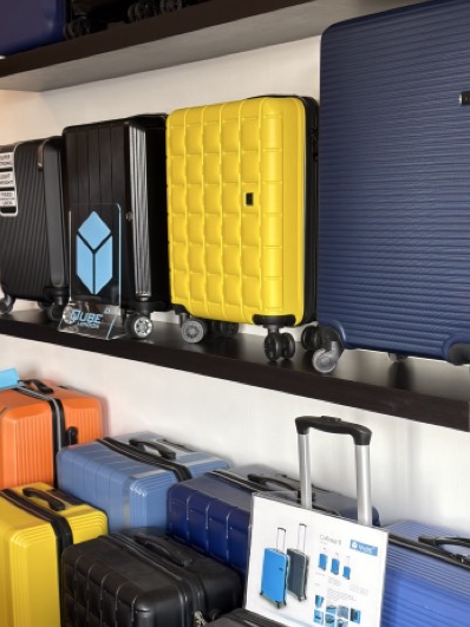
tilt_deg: -8.8
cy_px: 346
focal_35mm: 53
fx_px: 960
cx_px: 253
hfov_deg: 27.5
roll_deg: +0.0
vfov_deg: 36.1
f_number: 1.78
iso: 80
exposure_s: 1/100
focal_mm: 6.76
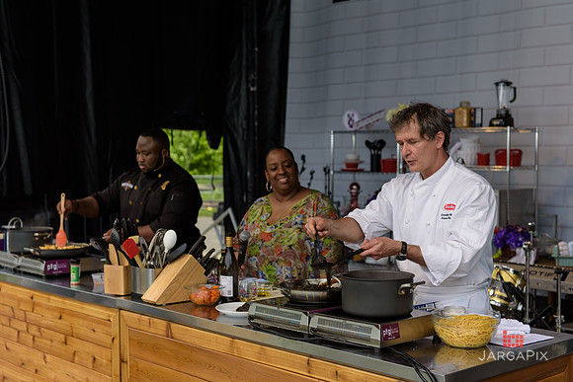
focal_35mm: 55
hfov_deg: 36.2
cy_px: 191
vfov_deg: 24.6
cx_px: 286
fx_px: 876
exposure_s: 1/1250
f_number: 3.2
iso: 200
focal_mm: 55
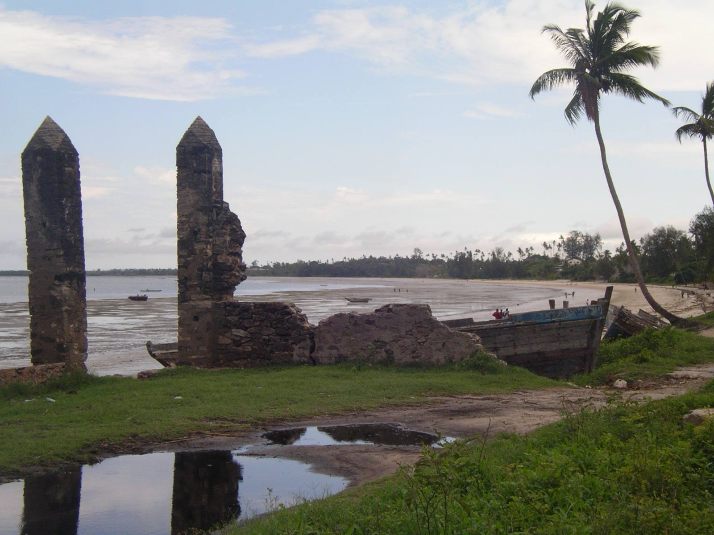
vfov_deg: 21.0
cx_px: 357
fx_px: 1444
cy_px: 268
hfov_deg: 27.8
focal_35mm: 70
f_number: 8.4
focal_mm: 10.8
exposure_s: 1/125
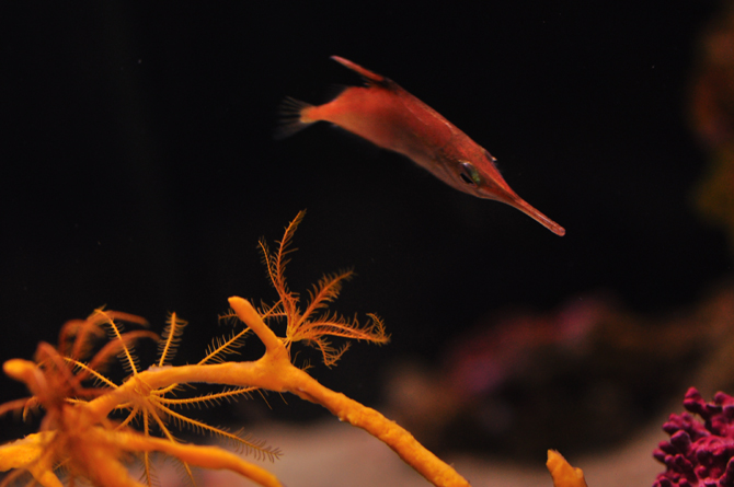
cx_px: 367
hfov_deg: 16.1
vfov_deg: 10.7
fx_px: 2596
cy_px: 244
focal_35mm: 128
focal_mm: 85
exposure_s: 1/50
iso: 400
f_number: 2.8
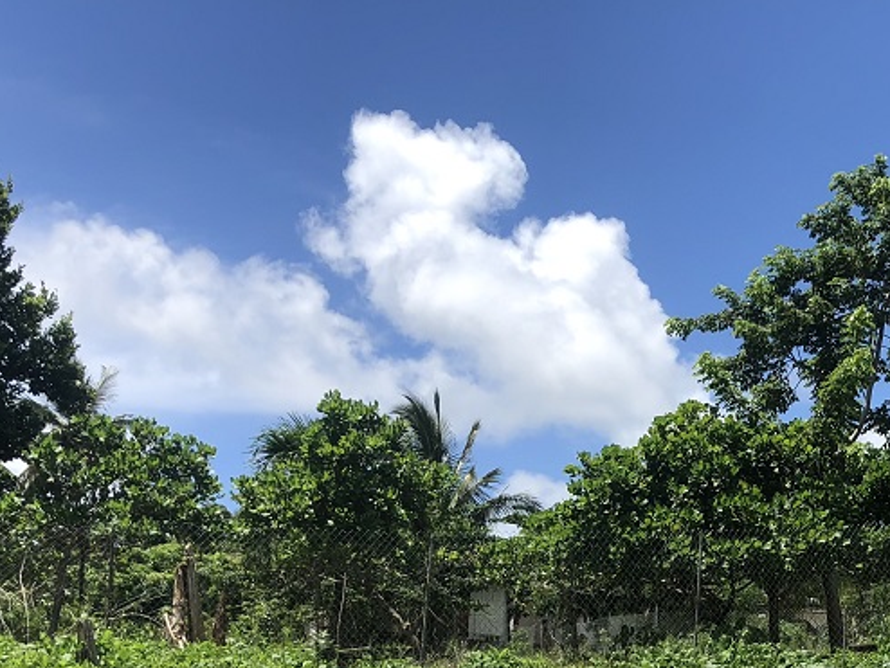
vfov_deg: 24.0
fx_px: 1492
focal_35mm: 58
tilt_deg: +1.8
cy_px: 688
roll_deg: +0.3
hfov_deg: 32.5
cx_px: 681
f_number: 1.8
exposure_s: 1/1715
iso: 20
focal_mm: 4
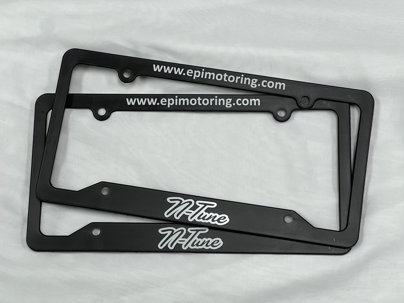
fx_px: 899
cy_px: 152
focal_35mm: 77
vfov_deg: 19.1
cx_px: 202
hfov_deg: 25.3
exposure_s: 1/120
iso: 250
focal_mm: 9
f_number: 2.8
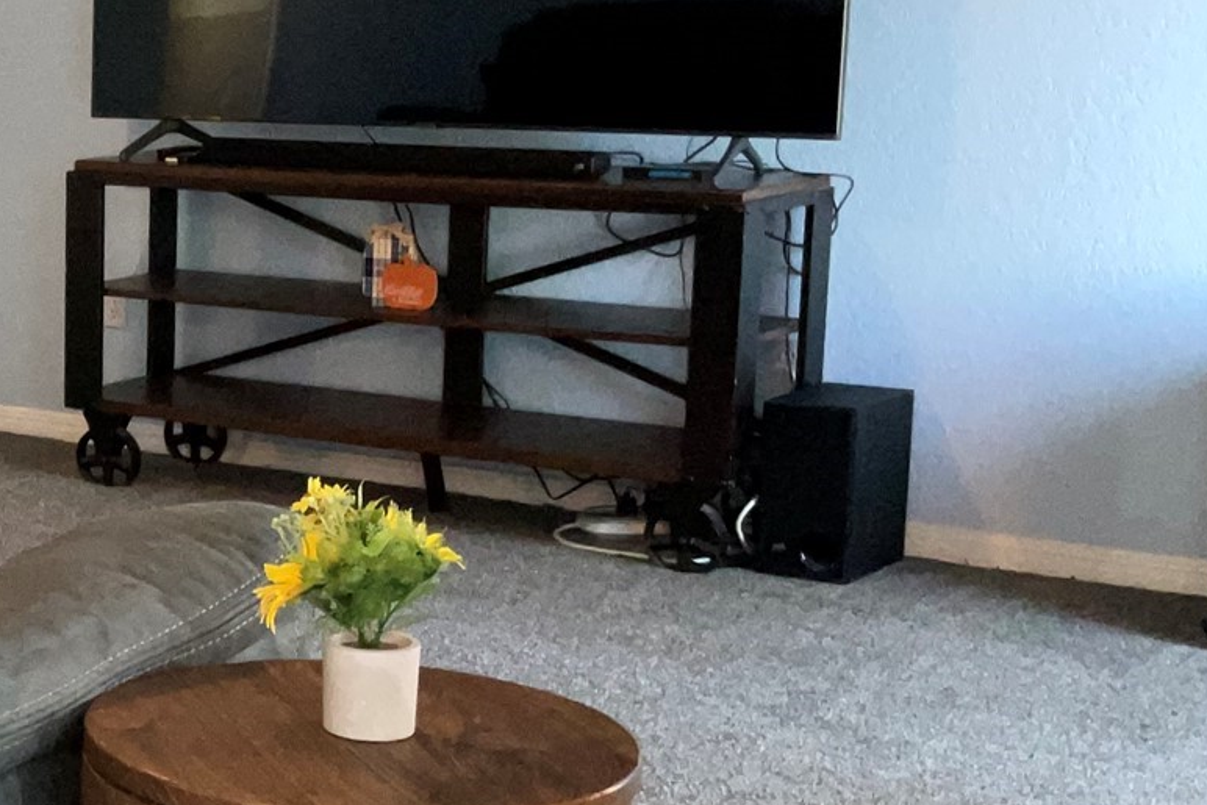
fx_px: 2683
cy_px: 438
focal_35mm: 80
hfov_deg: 22.6
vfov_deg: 17.1
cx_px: -360
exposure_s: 1/60
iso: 125
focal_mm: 3
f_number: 1.8
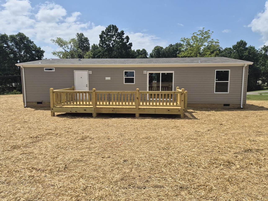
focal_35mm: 23
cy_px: 100
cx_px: 134
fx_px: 178
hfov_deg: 73.9
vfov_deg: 58.9
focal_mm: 5.4
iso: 64
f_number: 1.8
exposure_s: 1/7696
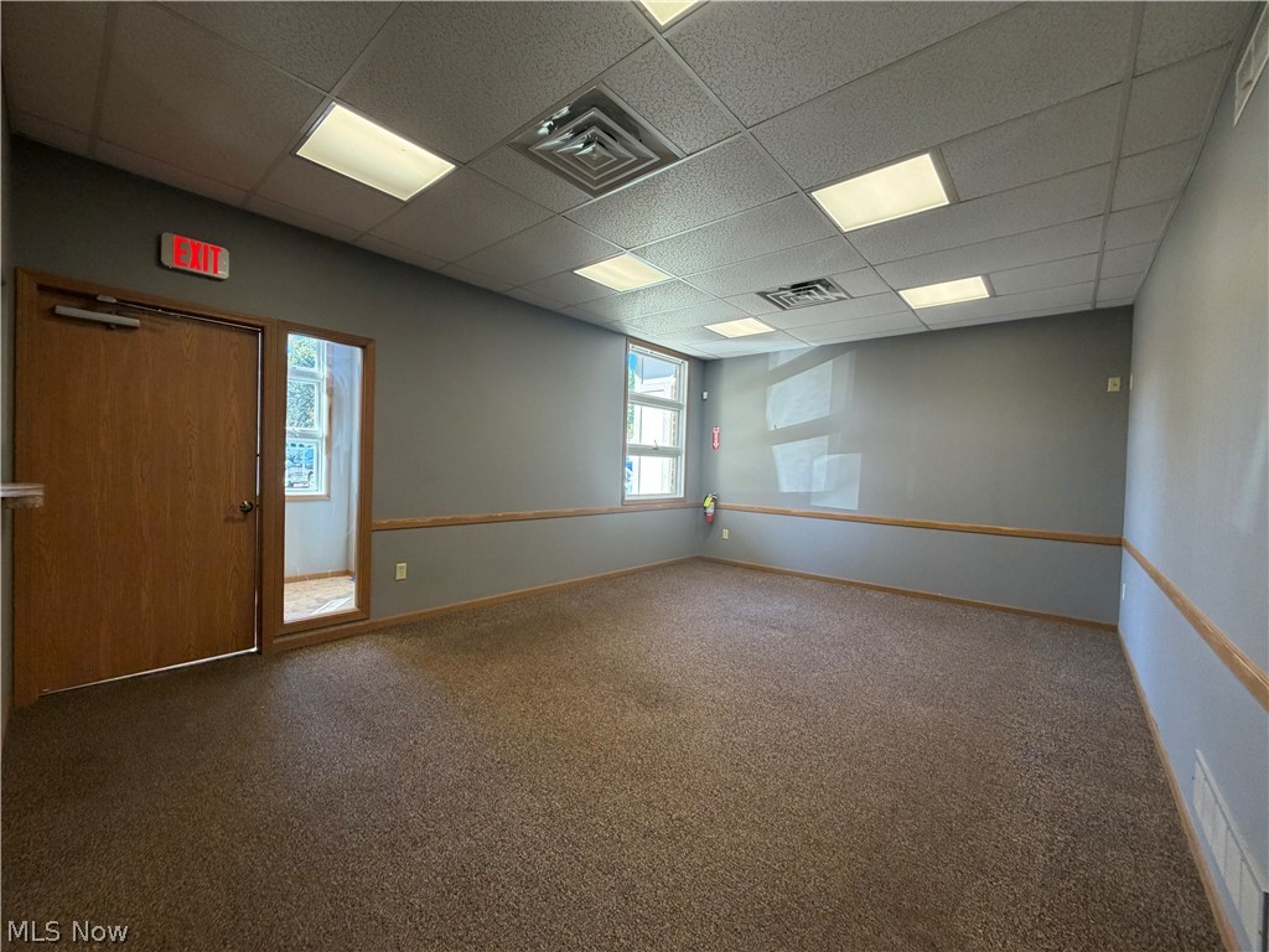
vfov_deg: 85.7
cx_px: 634
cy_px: 476
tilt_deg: -0.7
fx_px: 513
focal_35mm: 14
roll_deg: -1.6
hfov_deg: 102.1
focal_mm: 2.22
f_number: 2.2
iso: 200
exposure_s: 1/60
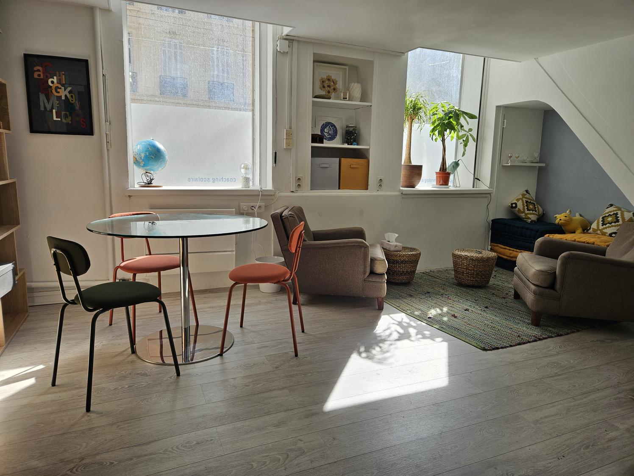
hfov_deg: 73.9
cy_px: 238
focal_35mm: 23
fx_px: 421
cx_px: 317
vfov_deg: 58.9
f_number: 1.8
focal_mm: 5.4
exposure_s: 1/460
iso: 25
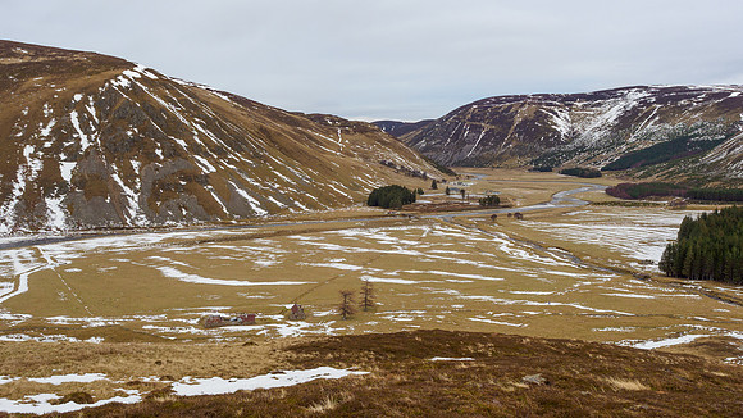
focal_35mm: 37
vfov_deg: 31.7
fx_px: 730
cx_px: 372
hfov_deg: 54.0
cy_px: 279
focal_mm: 17
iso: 200
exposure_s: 1/125
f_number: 7.1
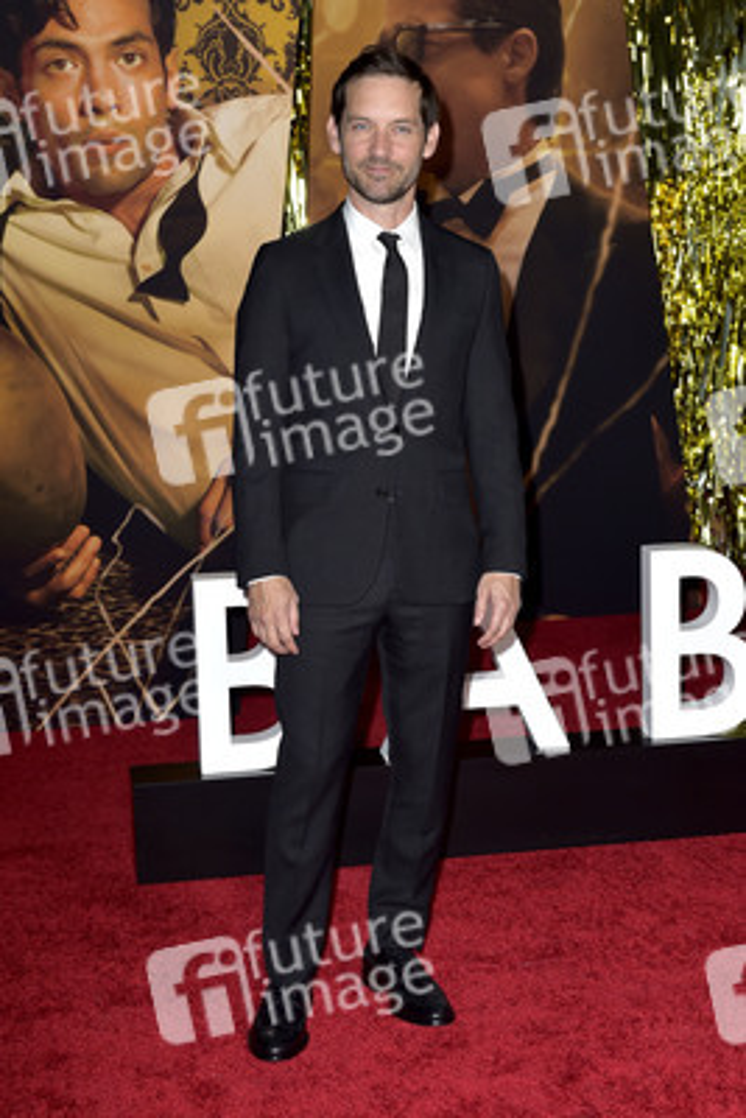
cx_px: 373
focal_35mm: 58
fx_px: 1801
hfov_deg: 23.4
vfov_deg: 34.5
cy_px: 559
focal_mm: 58
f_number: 6.3
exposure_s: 1/250
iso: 640
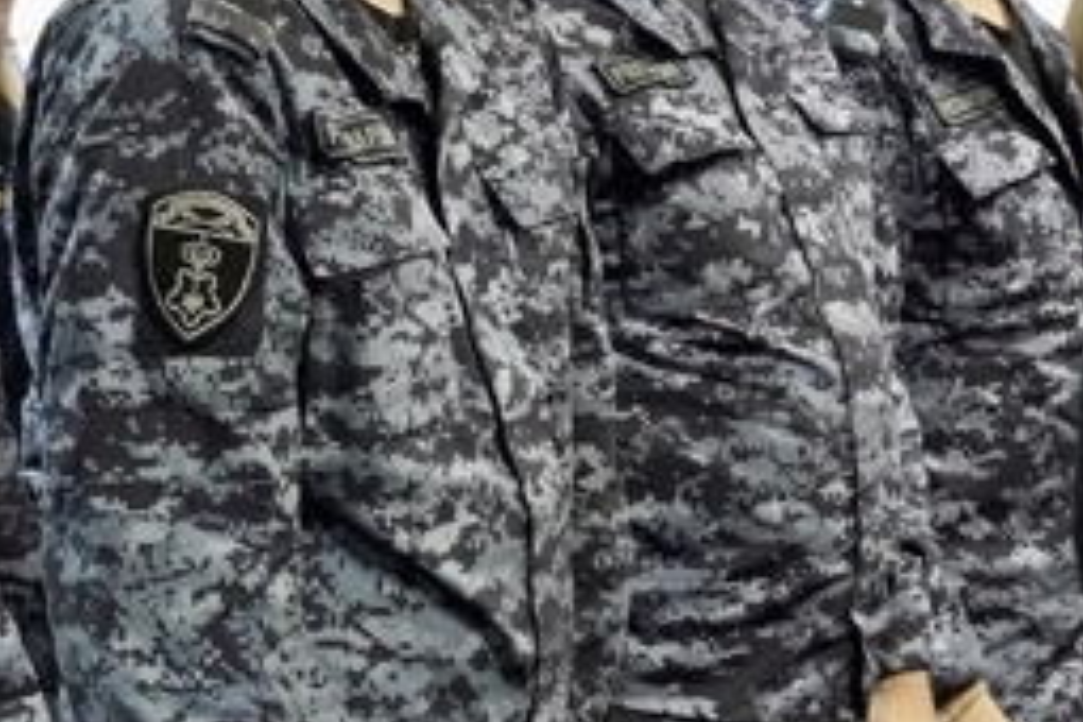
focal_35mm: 145
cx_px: 964
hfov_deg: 14.0
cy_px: 238
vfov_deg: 9.4
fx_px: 4376
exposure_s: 1/100
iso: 6400
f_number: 4.5
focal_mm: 33
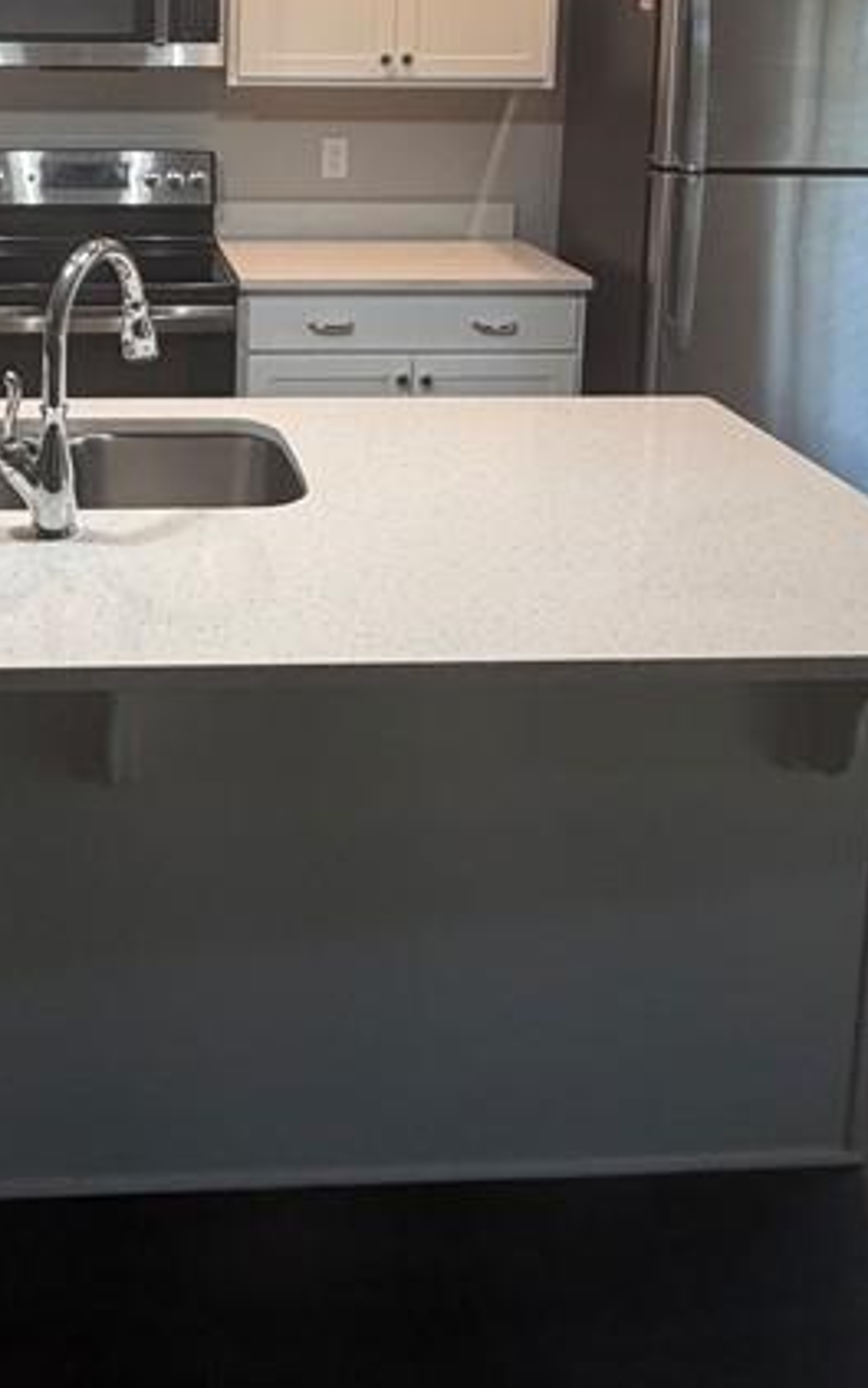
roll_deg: +1.0
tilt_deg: -8.7
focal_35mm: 36
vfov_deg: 49.1
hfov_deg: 34.0
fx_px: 1362
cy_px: 178
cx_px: 145
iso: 250
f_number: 2.2
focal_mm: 2.22
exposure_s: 1/120
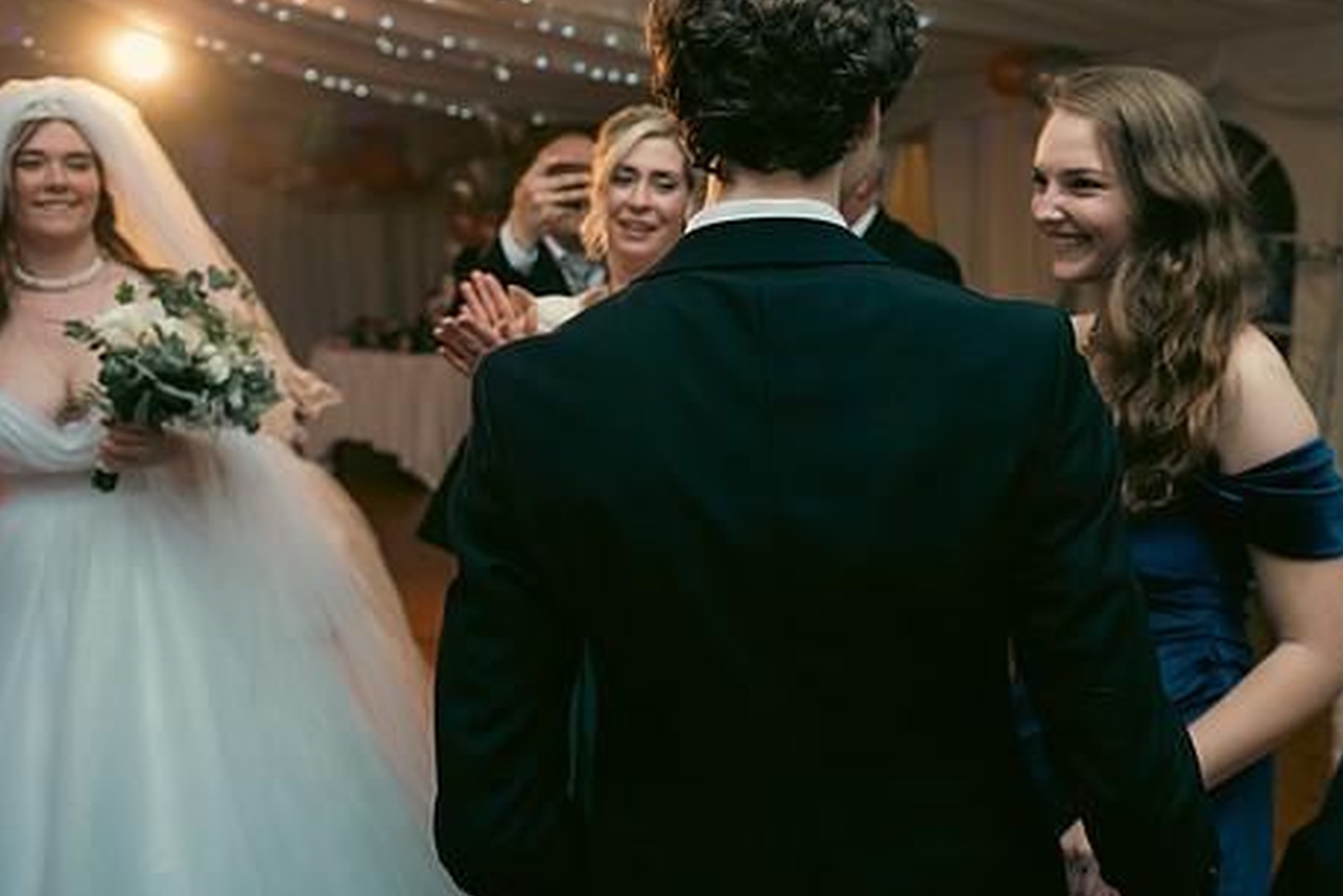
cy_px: 360
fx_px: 1231
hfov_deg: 56.6
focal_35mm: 33
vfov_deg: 39.8
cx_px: 826
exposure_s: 1/160
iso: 800
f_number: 3.5
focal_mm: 26
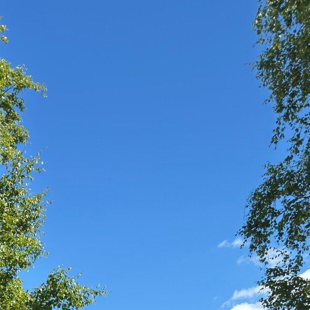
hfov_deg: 19.4
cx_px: -67
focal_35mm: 84
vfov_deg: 16.9
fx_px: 851
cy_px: 565
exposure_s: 1/1299
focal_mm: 6.76
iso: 100
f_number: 1.78
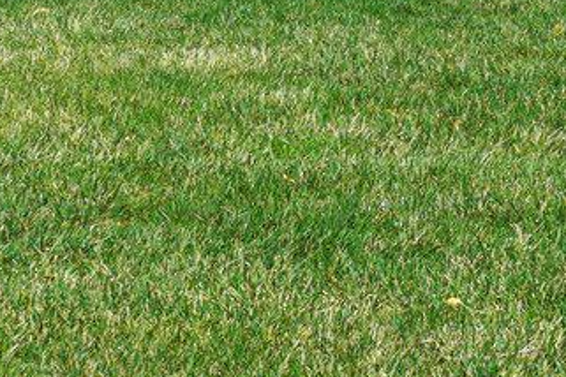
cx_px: 455
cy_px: -341
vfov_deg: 8.6
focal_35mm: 153
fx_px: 2405
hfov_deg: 13.4
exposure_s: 1/320
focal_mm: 24
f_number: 8
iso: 100
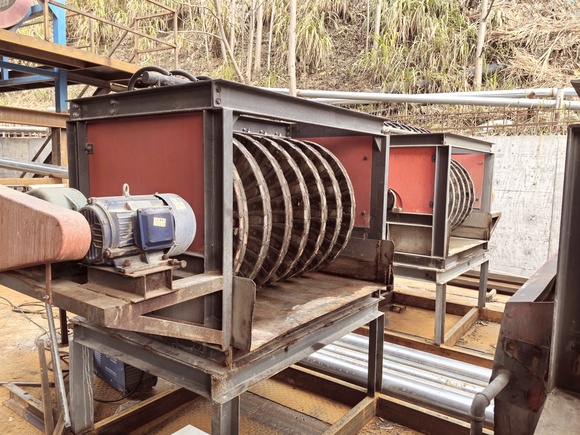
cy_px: 218
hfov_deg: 65.3
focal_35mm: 27
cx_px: 290
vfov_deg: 51.4
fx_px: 452
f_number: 2
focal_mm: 5.75
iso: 50
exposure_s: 1/452
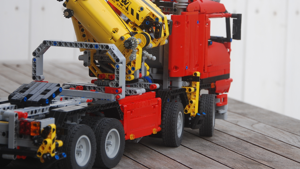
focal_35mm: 157
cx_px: 149
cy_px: 42
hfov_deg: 13.7
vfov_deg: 7.7
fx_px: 1249
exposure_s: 1/160
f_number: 5.3
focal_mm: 66
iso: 100
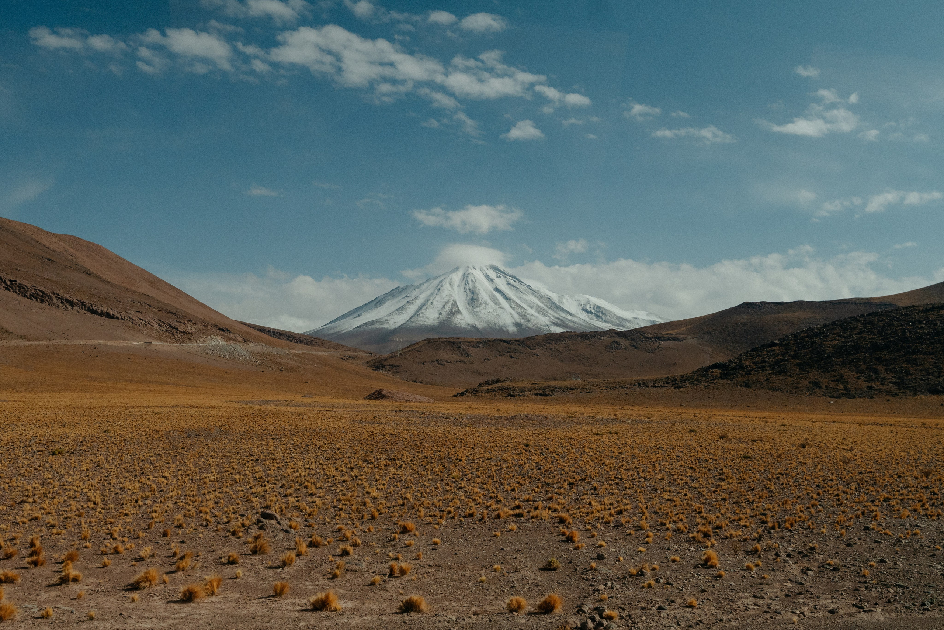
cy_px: 315
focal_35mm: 36
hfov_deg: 53.1
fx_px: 944
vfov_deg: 36.9
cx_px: 472
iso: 640
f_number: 4.5
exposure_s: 1/5000
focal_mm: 24
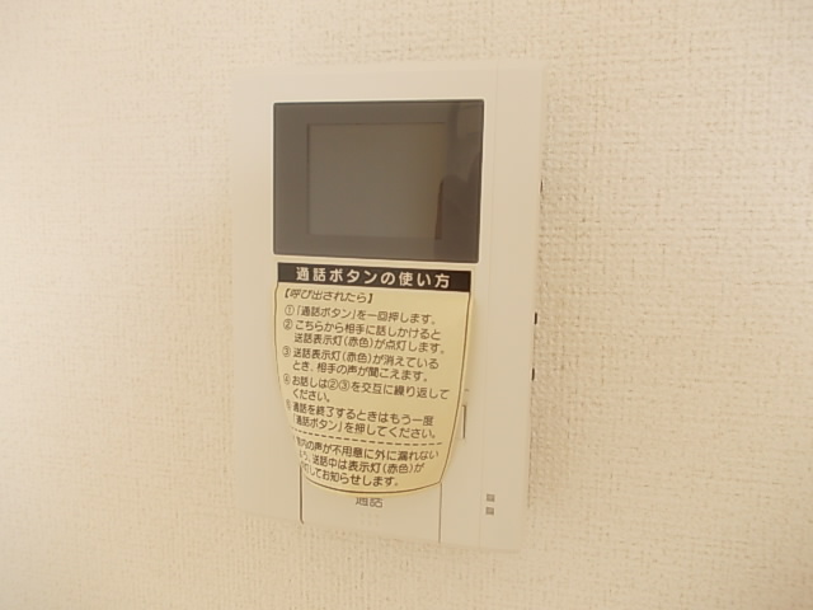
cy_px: 305
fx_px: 658
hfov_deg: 63.4
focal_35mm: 28
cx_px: 406
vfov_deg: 49.7
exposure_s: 1/40
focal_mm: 4
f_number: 2.7
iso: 80
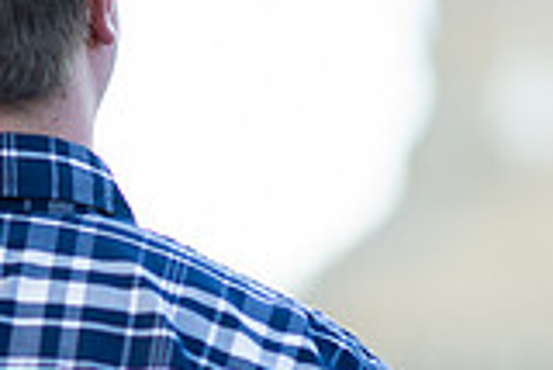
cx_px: 304
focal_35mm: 308
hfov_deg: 6.7
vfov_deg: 4.5
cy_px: 368
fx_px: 4735
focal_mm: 85
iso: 100
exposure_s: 1/800
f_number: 1.4
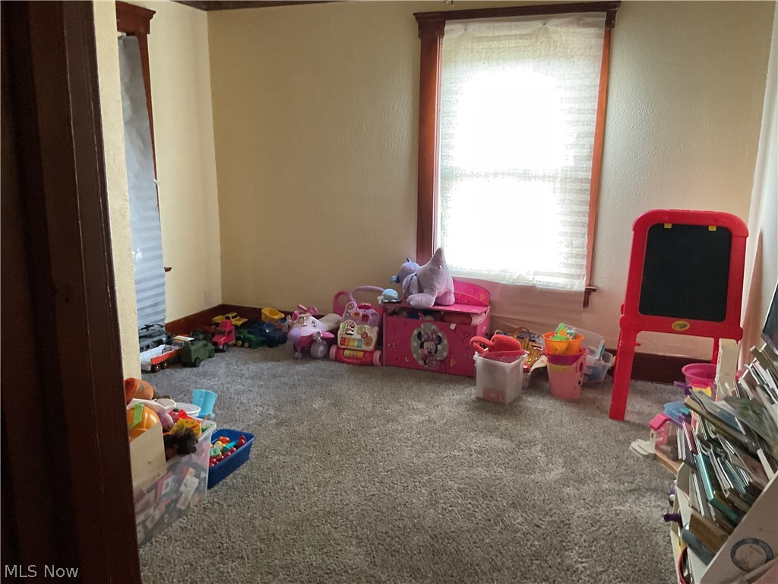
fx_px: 652
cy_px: 292
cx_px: 389
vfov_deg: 48.2
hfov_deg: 61.7
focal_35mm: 29
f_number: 1.8
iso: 250
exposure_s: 1/60
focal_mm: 3
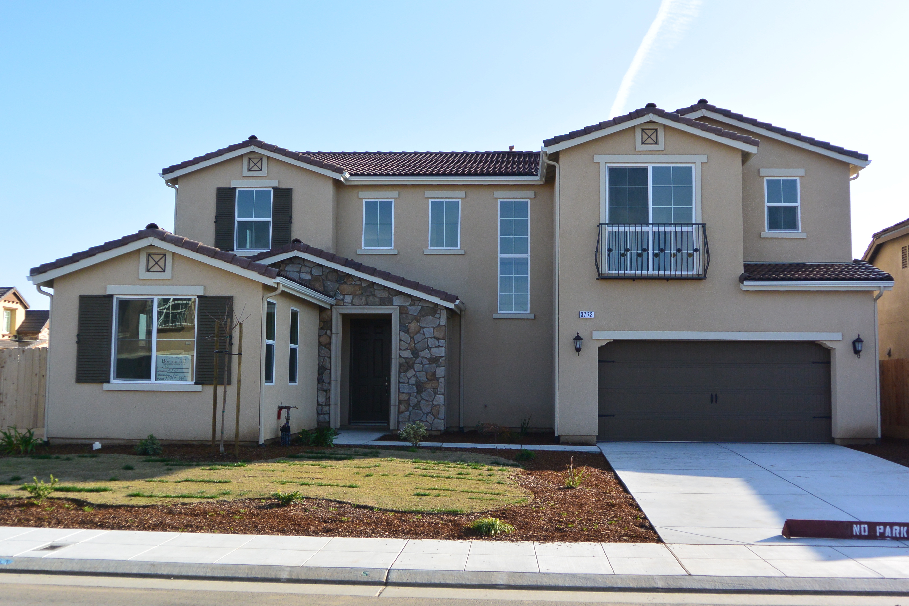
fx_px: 934
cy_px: 303
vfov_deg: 35.9
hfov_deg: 51.9
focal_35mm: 37
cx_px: 454
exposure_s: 1/640
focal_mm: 14
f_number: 4.5
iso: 160
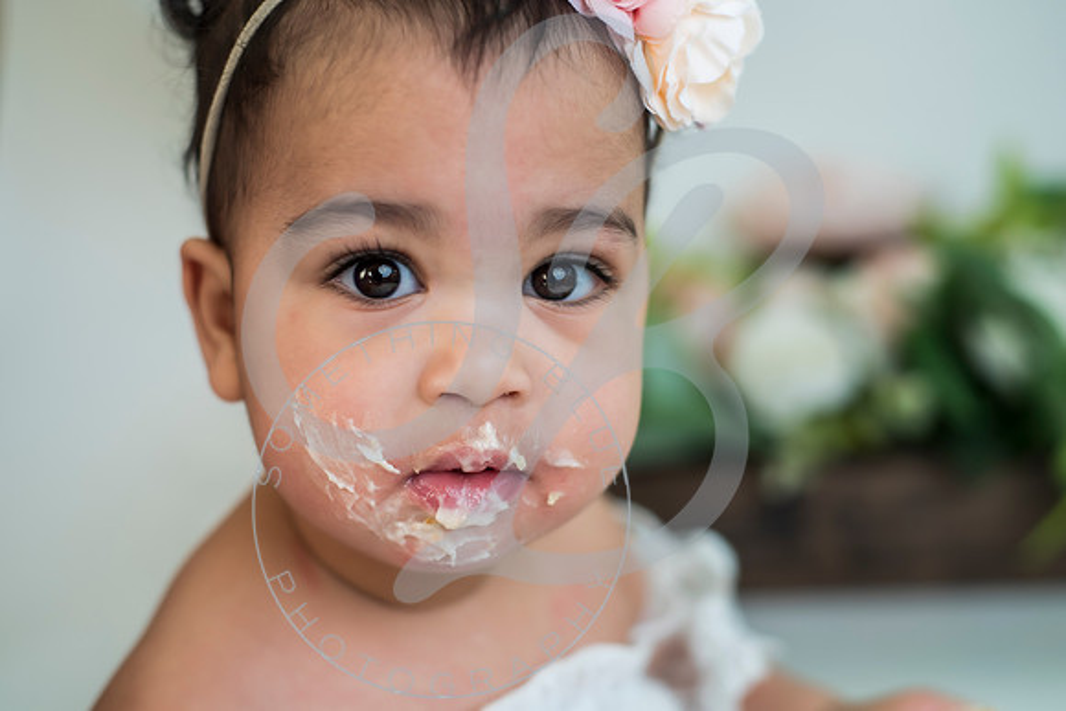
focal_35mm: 52
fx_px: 1531
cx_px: 515
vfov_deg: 26.2
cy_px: 367
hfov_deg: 38.4
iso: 100
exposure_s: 1/200
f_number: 2.8
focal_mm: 50
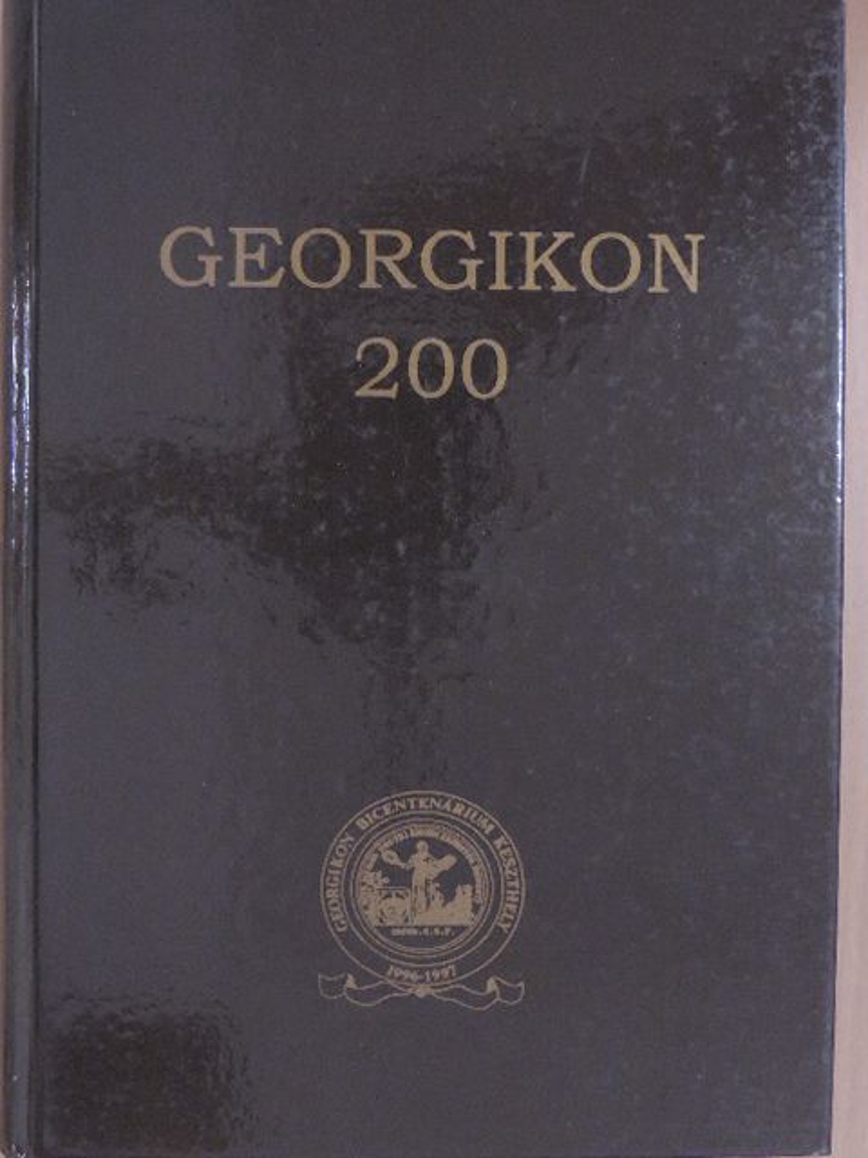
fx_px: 1438
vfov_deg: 43.9
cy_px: 579
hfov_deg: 33.6
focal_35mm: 43
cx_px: 434
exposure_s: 1/100
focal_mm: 7.6
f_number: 3.4
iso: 1600
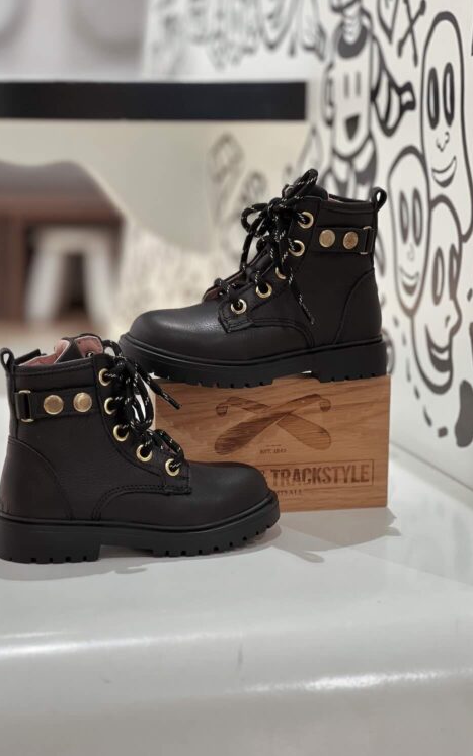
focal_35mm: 82
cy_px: 379
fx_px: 1691
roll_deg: -0.5
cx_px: 200
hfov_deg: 15.9
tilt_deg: -9.3
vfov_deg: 25.2
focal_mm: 9
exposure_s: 1/33
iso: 125
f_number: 2.8
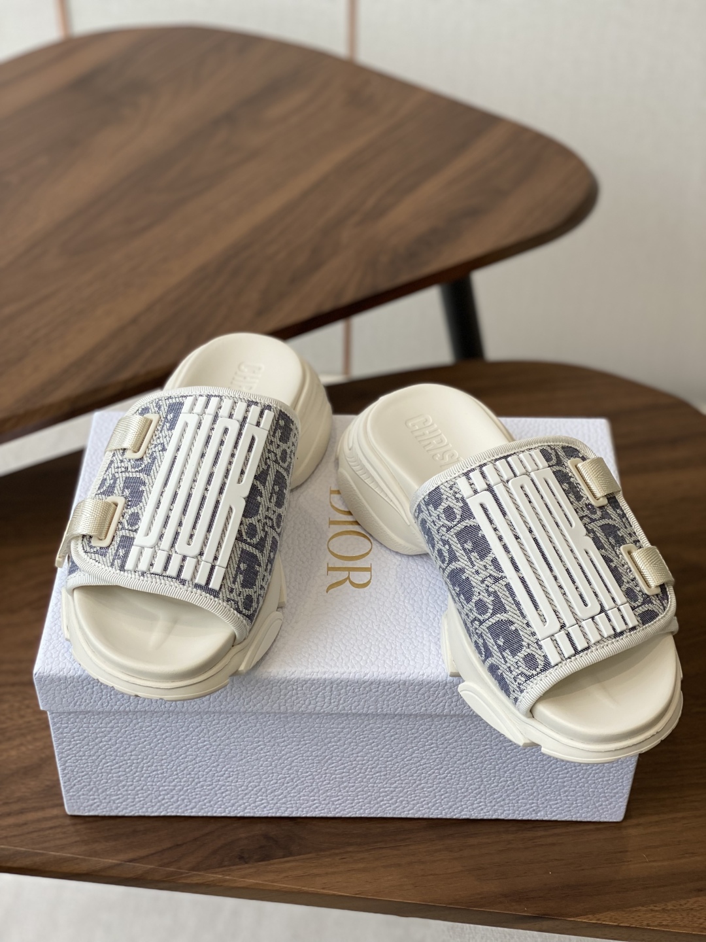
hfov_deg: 28.0
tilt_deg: -41.0
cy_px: 471
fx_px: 1414
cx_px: 353
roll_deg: -1.9
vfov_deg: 36.8
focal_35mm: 52
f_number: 2
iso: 20
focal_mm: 6
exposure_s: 1/224
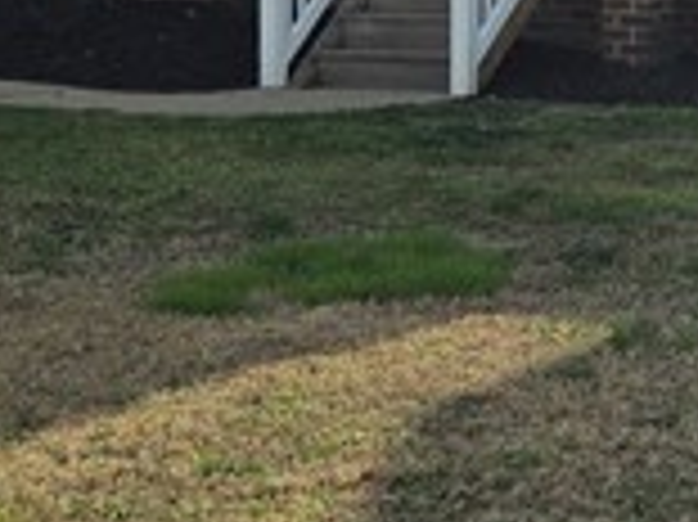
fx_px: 3063
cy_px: -270
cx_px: 986
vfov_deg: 9.5
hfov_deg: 12.5
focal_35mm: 152
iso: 25
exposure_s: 1/4054
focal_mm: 5.4
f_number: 1.8
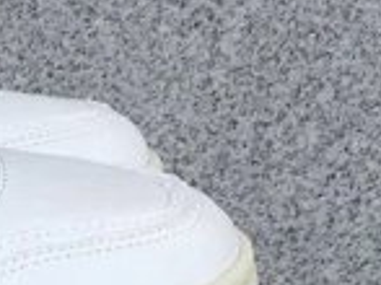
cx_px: -303
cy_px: 394
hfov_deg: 13.2
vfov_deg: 10.7
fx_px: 1485
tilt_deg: -21.5
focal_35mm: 135
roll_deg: +0.2
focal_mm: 3.3
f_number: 2.4
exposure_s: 1/684
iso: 25
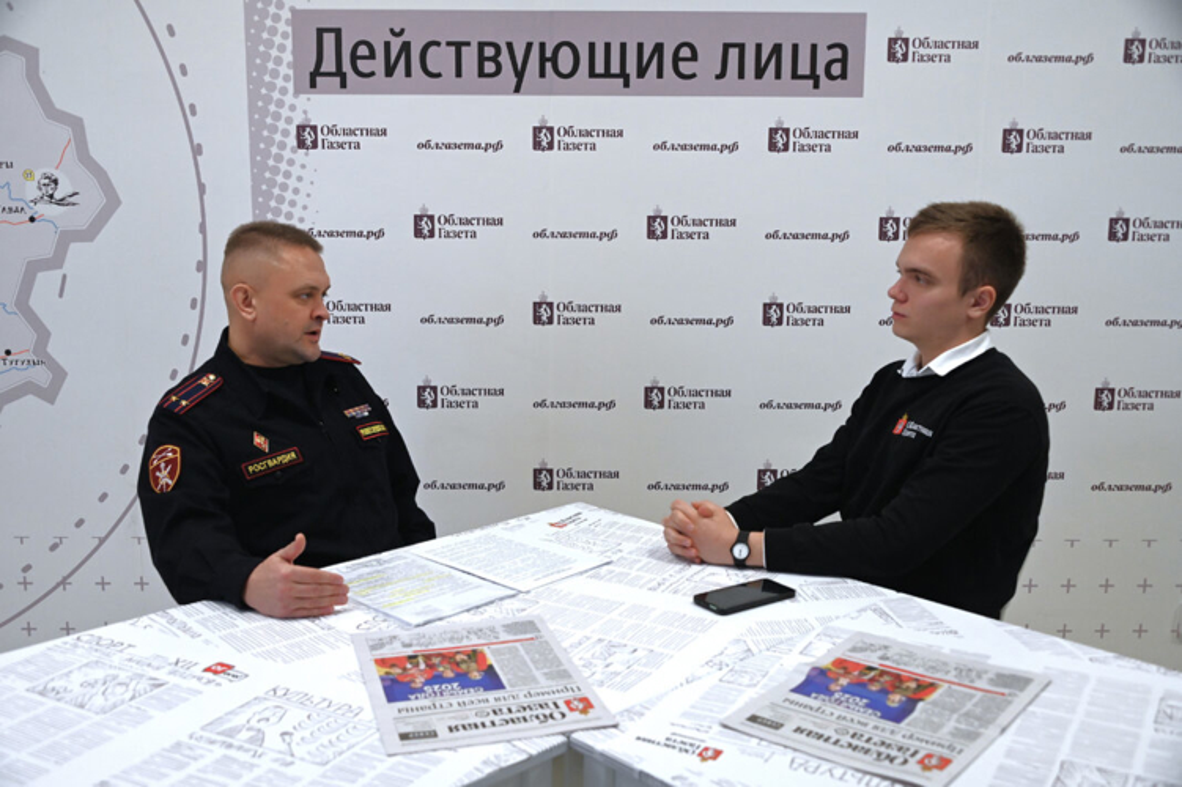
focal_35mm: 38
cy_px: 394
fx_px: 1247
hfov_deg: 50.7
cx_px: 591
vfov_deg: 35.0
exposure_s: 1/320
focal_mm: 38
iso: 1000
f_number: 4.5
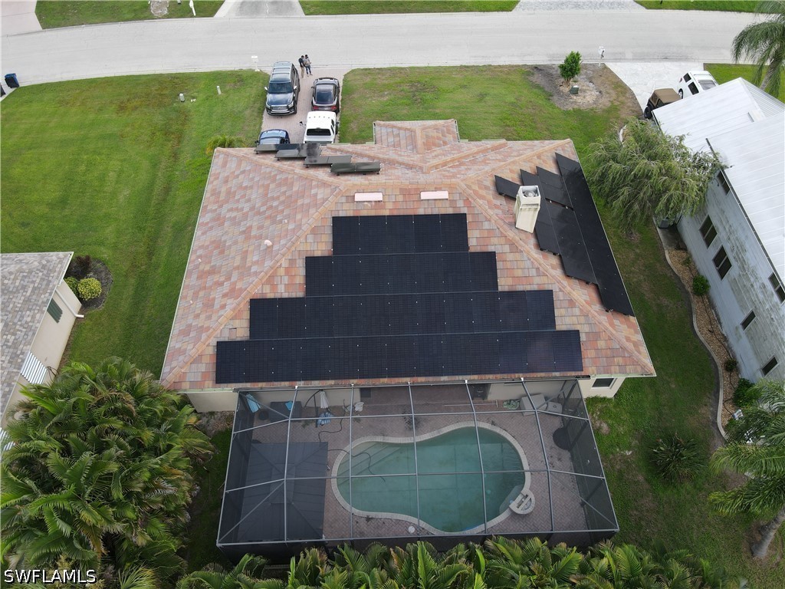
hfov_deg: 71.6
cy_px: 294
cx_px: 392
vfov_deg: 56.8
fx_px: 544
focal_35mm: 24
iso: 100
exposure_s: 1/120
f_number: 2.8
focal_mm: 4.5
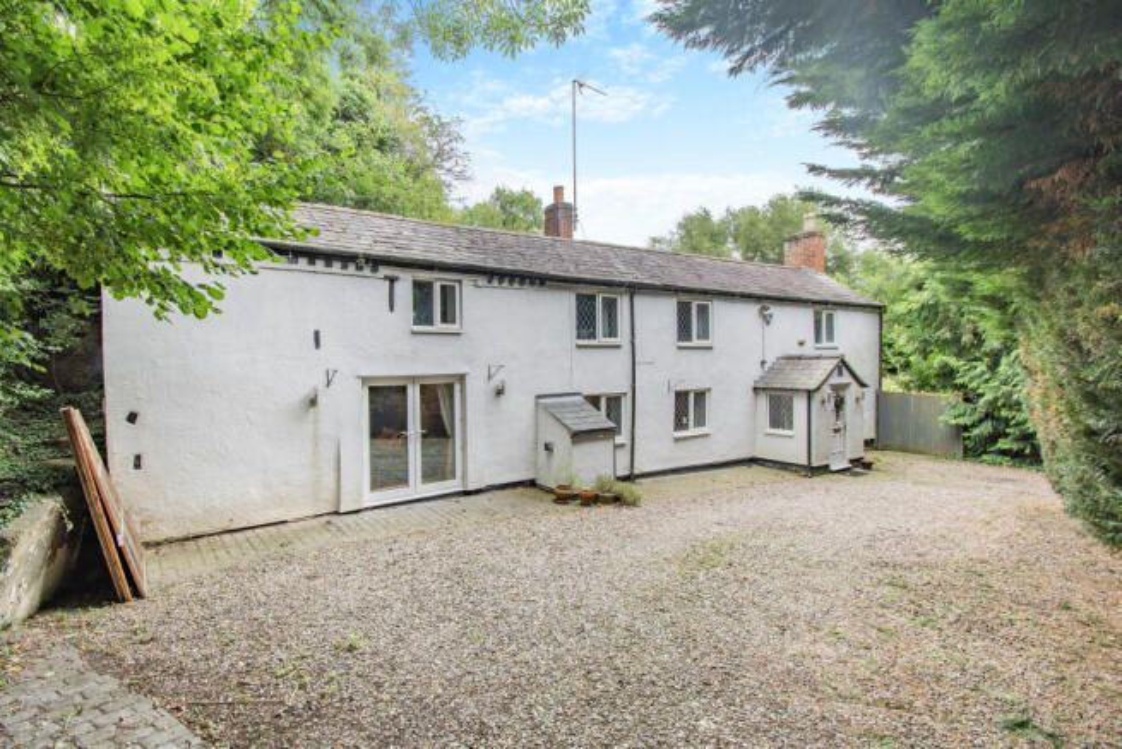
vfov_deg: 77.4
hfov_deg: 100.4
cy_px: 374
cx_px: 561
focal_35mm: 15
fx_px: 468
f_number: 8
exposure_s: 1/25
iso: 100
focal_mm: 10
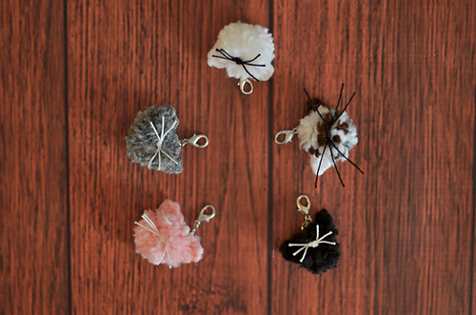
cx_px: 238
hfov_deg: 27.0
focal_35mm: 75
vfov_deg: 18.1
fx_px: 989
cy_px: 158
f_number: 2.2
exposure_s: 1/6
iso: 100
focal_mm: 50
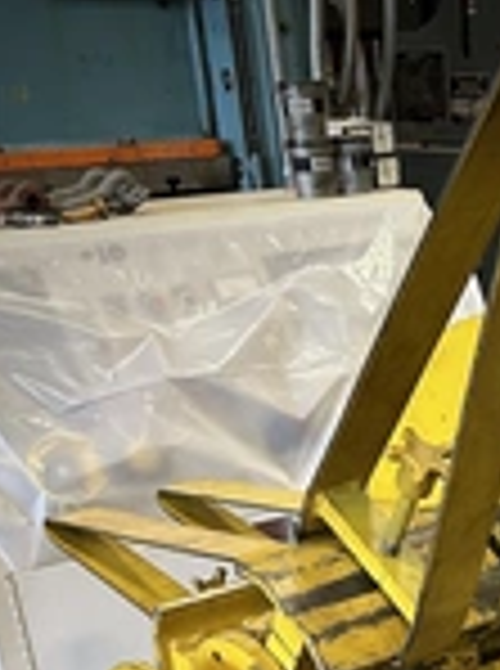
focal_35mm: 70
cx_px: 595
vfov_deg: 24.5
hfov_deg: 19.7
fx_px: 1354
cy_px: 859
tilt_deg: -31.1
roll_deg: +1.5
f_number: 1.5
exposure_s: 1/60
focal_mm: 5.7
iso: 200
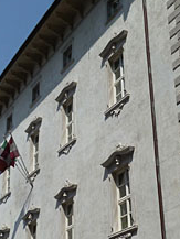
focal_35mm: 69
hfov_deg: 21.2
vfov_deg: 28.1
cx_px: 135
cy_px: 130
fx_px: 478
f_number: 5.6
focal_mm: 4.1
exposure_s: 1/500
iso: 80
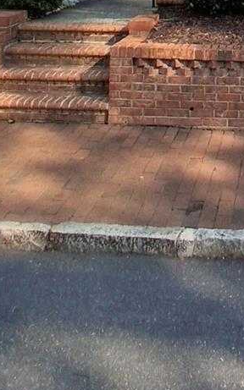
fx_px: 639
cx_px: 253
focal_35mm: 60
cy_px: -181
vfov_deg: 26.0
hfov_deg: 20.8
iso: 50
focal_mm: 1.4
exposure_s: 1/1339
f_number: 2.2
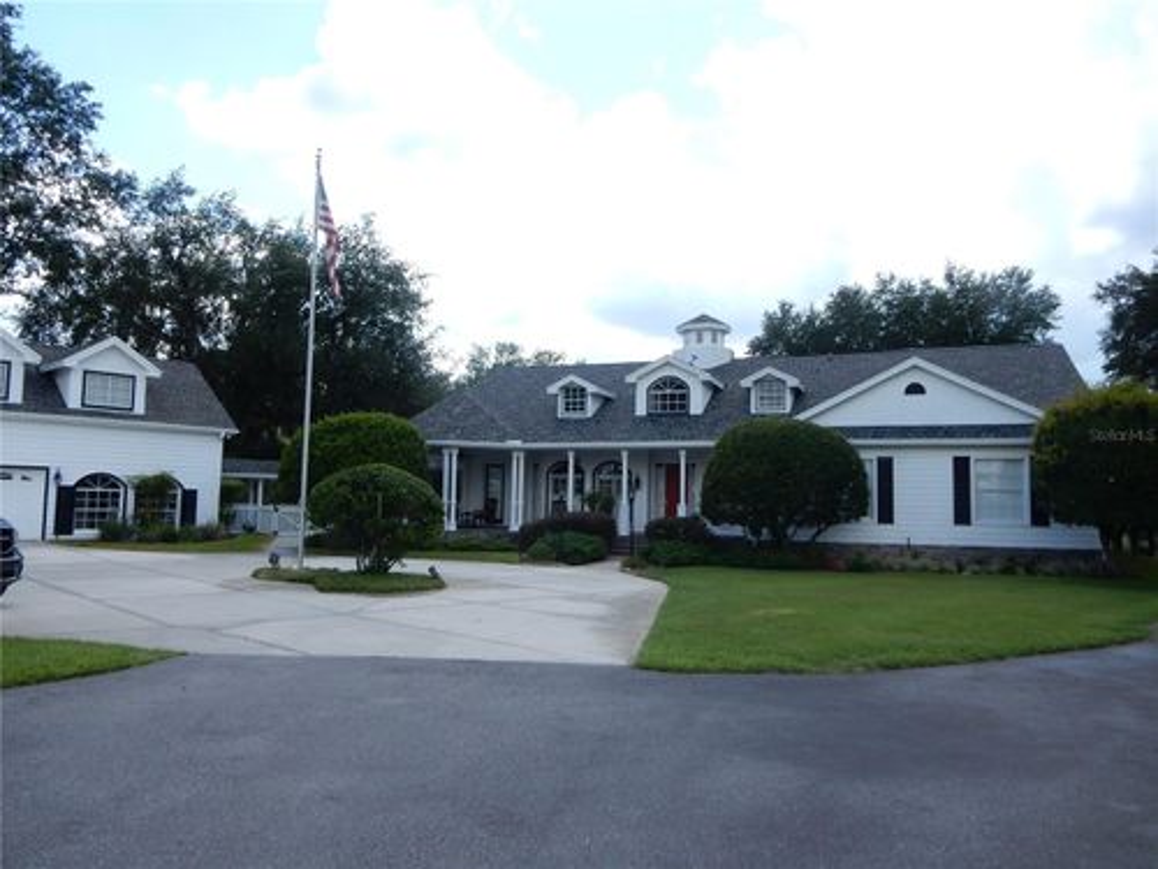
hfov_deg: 69.4
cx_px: 579
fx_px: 836
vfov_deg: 54.9
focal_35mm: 25
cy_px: 434
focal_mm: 4.5
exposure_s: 1/1000
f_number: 3.7
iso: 125
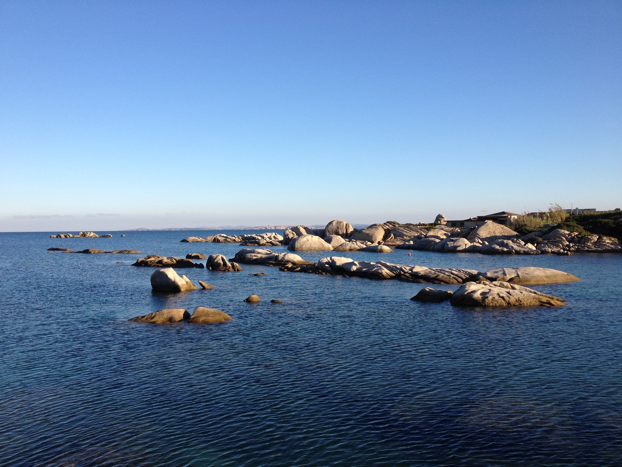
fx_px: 629
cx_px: 311
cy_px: 234
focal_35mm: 35
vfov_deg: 40.7
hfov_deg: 52.6
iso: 64
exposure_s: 1/1004
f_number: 2.4
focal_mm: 4.28
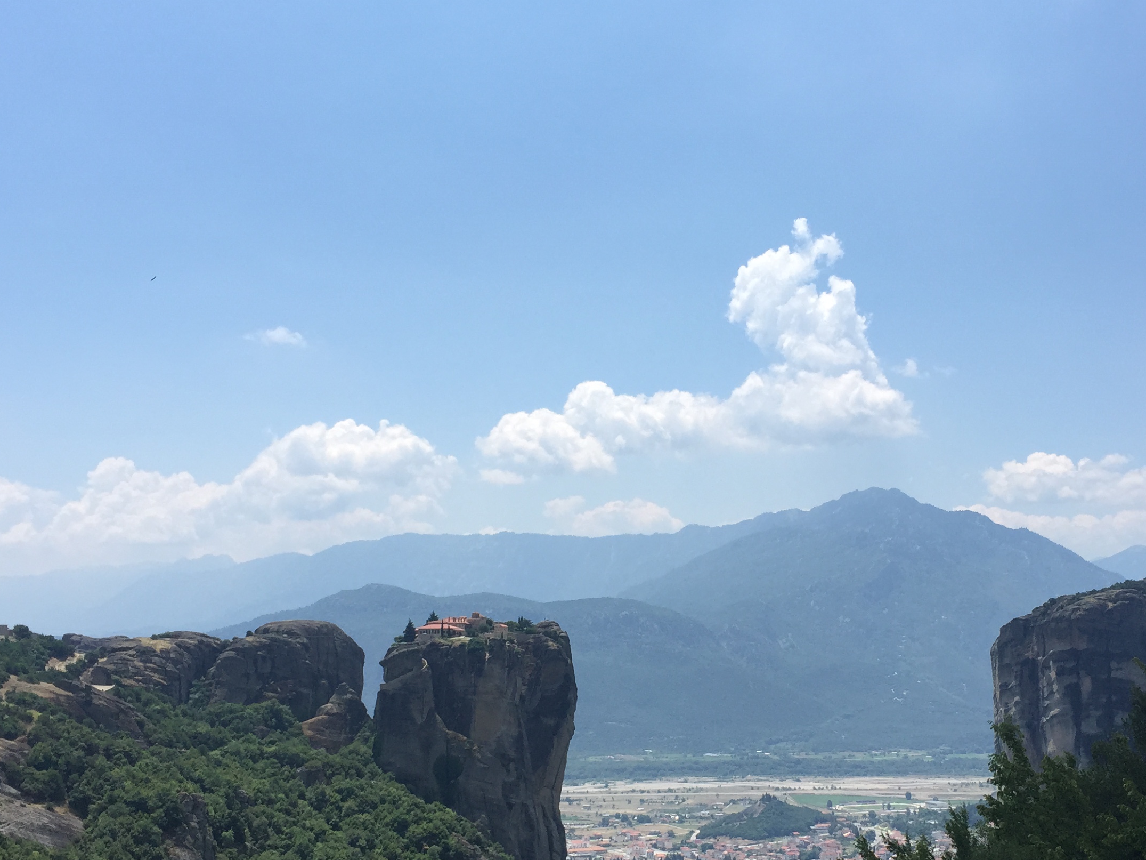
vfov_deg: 32.6
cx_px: 649
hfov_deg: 42.9
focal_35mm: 44
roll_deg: +0.8
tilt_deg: +1.1
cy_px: 581
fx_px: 1457
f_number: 2.2
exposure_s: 1/2639
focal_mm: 4.15
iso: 32
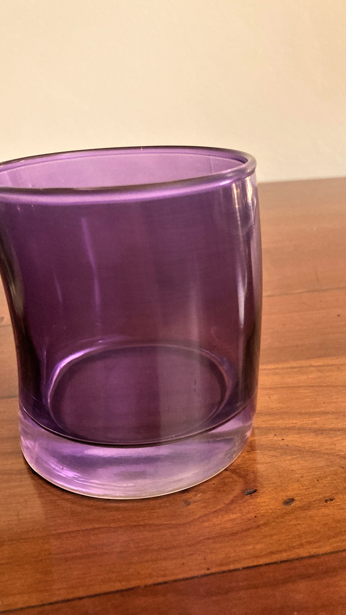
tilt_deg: -19.8
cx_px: 169
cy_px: 306
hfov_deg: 37.8
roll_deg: +2.8
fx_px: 506
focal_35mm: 31
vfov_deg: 62.6
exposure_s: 1/33
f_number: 1.8
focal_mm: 3.99
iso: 400
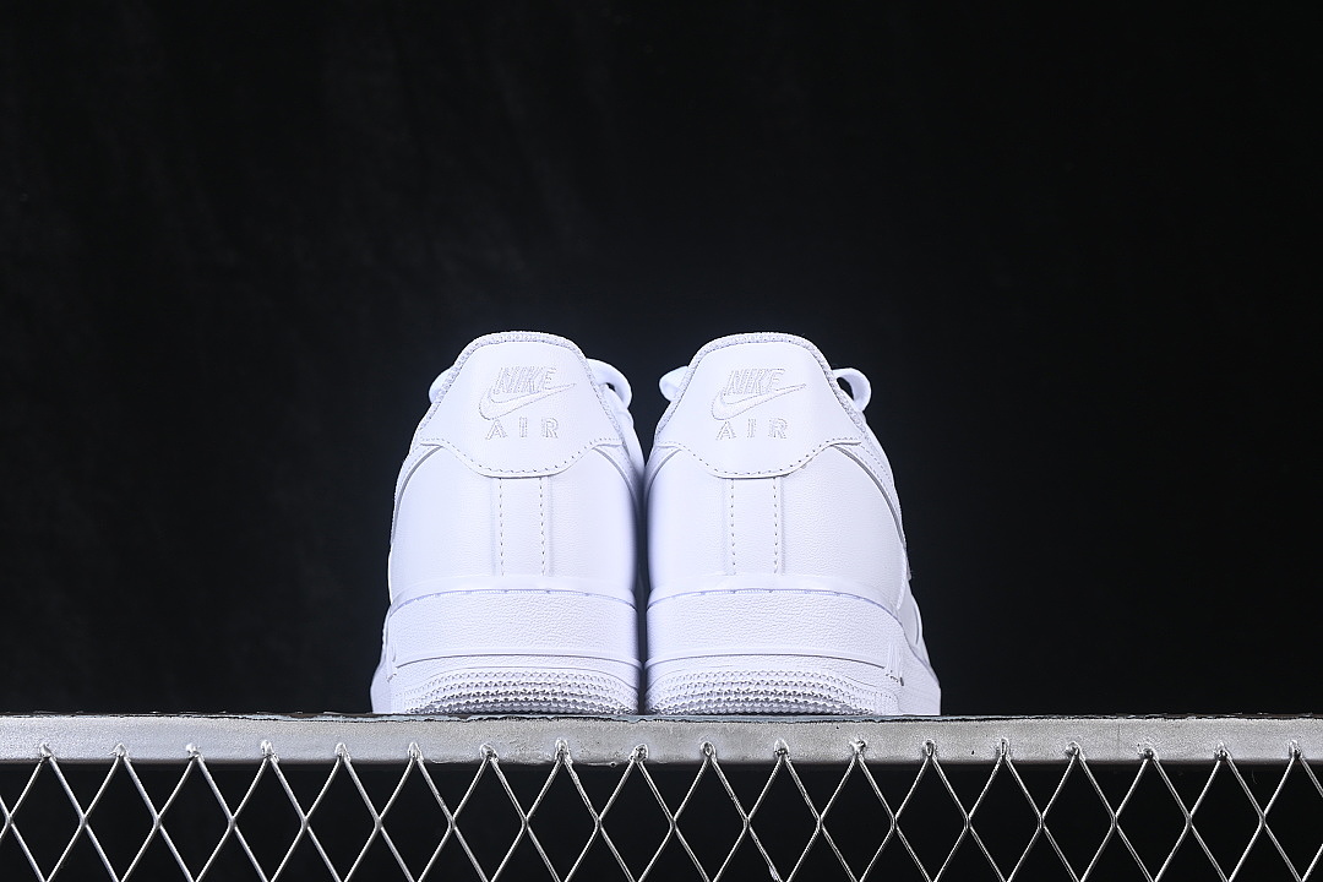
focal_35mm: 75
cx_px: 662
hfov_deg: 27.0
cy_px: 441
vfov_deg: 18.2
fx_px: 2756
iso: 160
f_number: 8
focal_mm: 50
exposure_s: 1/100
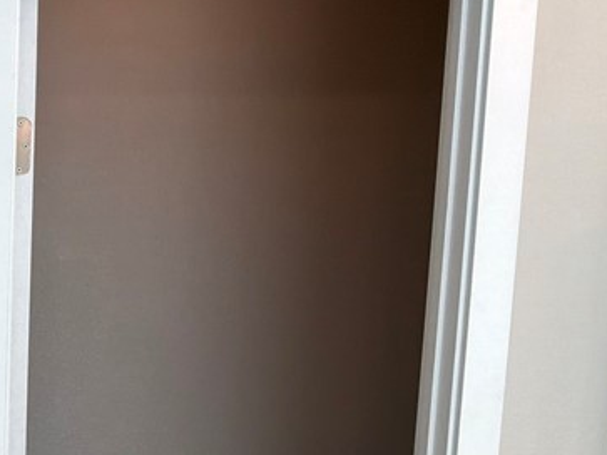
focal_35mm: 79
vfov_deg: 17.4
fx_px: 1385
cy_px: 604
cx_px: -152
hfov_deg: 22.5
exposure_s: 1/120
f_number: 1.8
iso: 50
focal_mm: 3
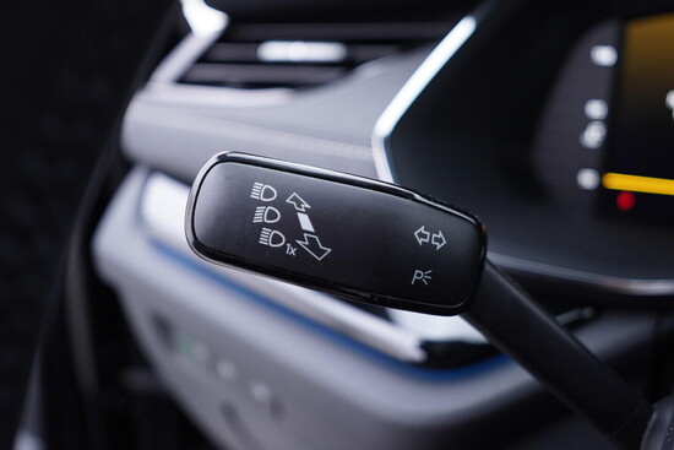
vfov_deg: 36.9
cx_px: 337
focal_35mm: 36
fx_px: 674
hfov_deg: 53.1
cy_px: 225
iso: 320
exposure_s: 1/40
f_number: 2.8
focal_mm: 24
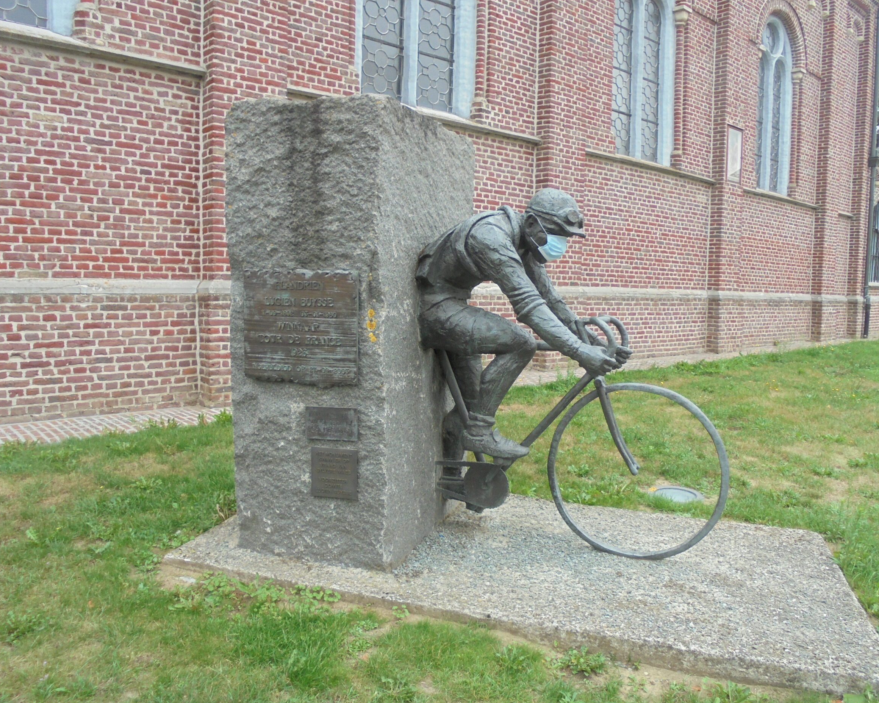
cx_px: 481
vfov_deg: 51.5
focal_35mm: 28
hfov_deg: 62.1
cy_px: 355
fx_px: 728
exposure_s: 1/125
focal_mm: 4.6
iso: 100
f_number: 3.5
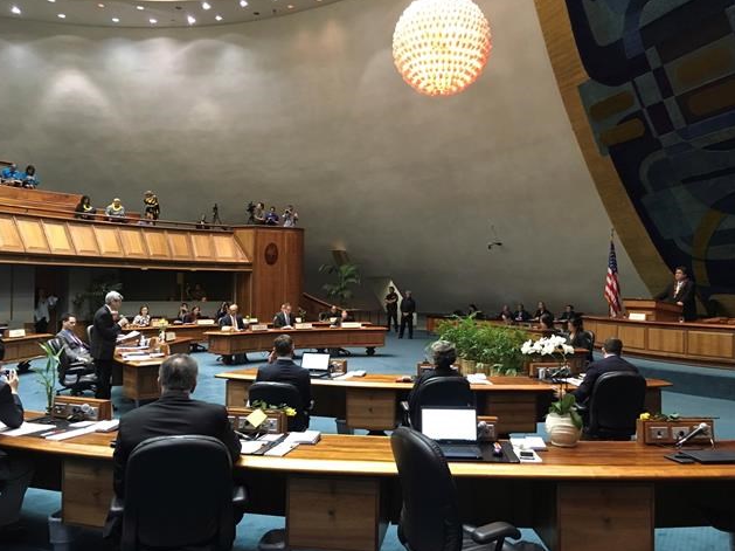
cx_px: 370
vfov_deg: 46.8
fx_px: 637
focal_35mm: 30
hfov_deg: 60.0
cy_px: 278
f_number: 2.2
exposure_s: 1/24
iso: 200
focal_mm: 4.15
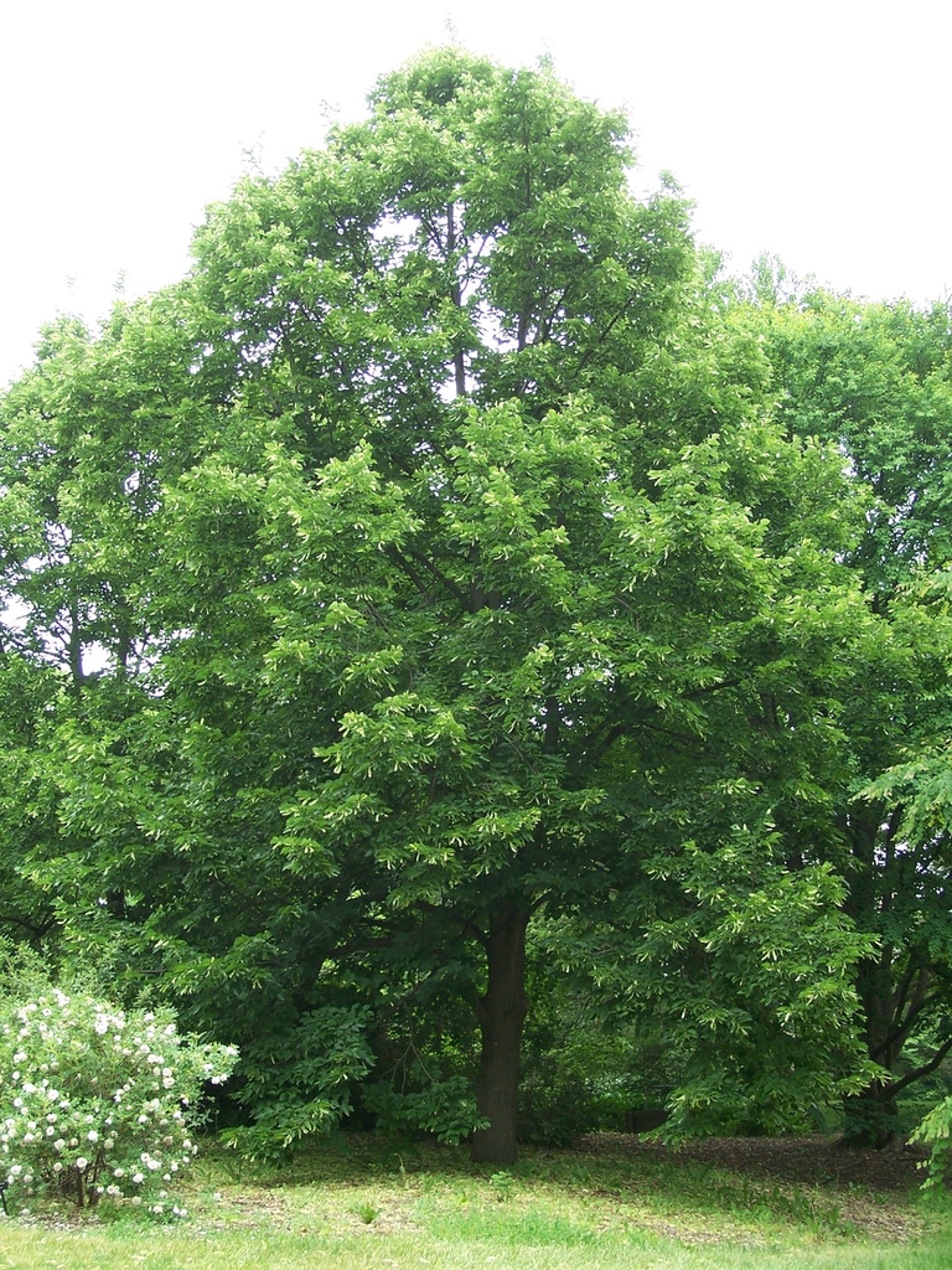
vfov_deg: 37.5
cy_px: 635
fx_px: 1870
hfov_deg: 28.6
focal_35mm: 51
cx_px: 476
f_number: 3
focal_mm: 8.5
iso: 80
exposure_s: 1/160
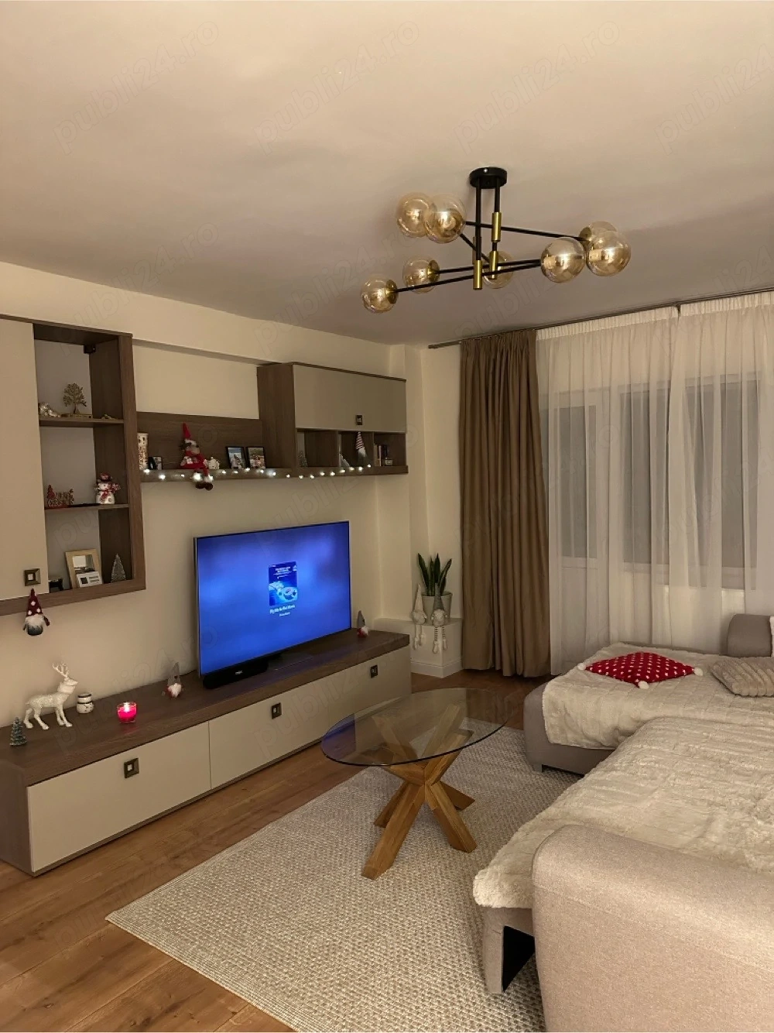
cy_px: 516
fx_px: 716
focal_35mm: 24
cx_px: 387
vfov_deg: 71.6
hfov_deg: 56.8
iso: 640
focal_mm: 6.86
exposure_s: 1/33
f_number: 1.78
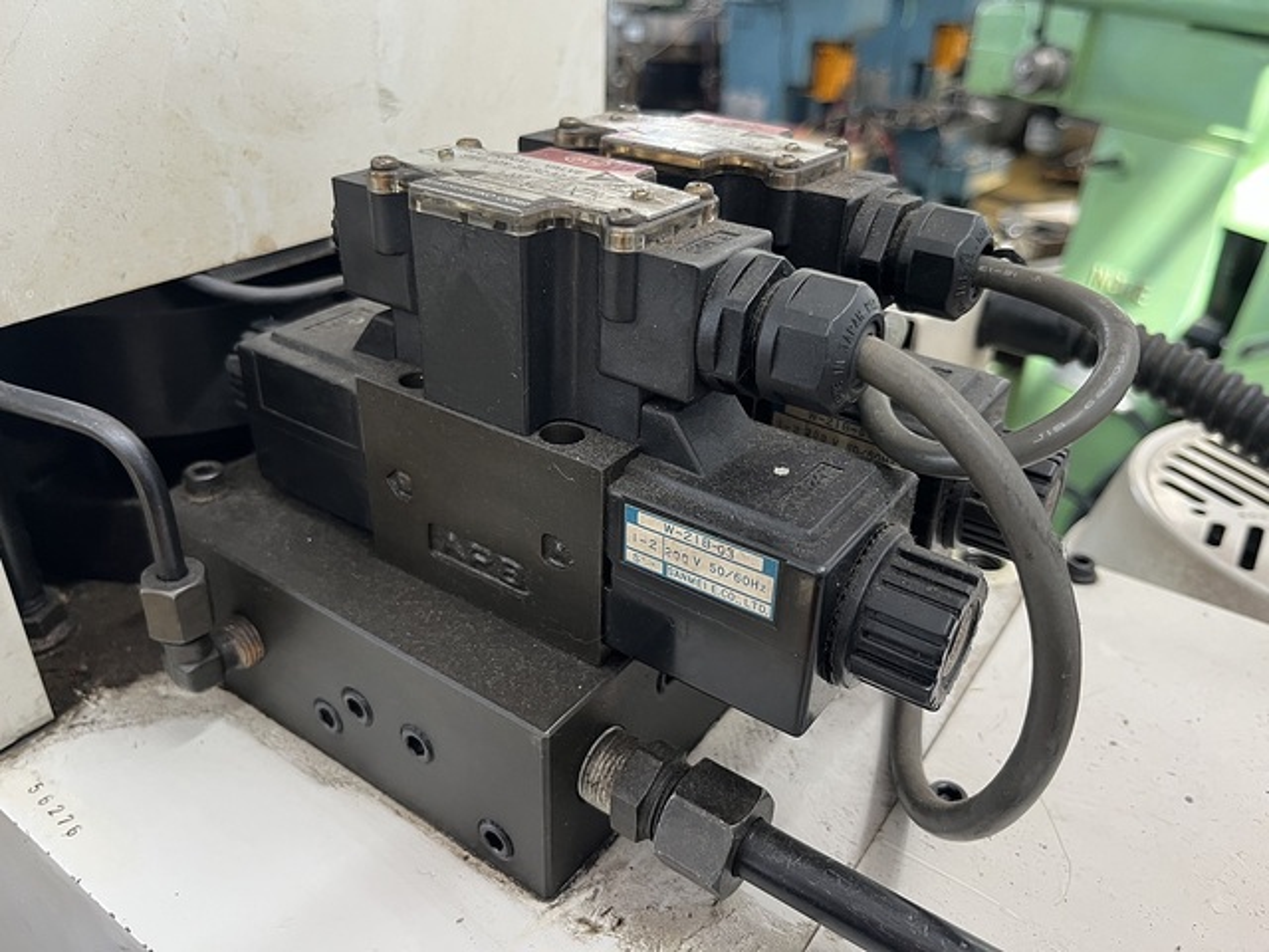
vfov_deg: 53.1
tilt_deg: -29.3
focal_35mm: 26
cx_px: 634
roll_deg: -2.1
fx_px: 953
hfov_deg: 67.3
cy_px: 476
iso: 160
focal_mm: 5.1
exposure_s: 1/60
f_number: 1.6
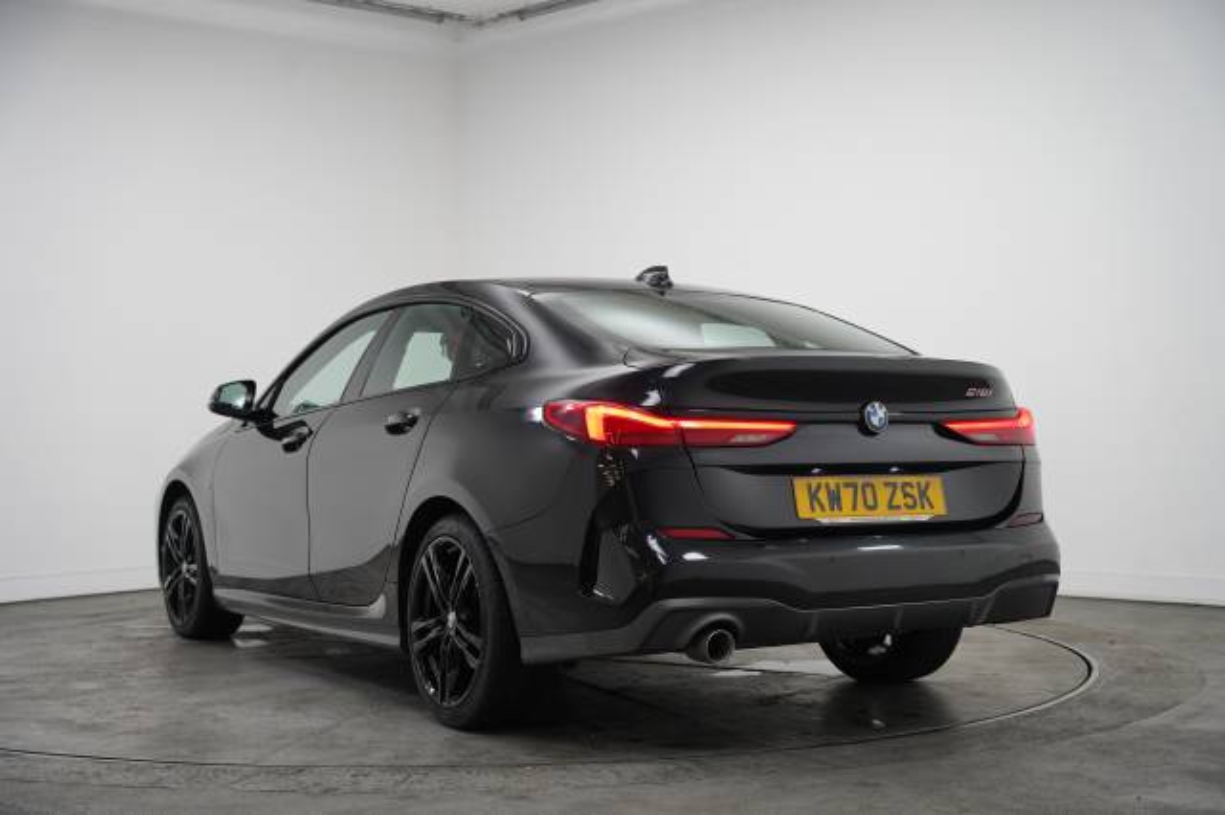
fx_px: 1581
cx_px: 612
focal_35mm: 46
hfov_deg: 42.3
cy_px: 408
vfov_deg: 28.9
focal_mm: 46.5
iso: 1250
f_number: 4
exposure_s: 1/160
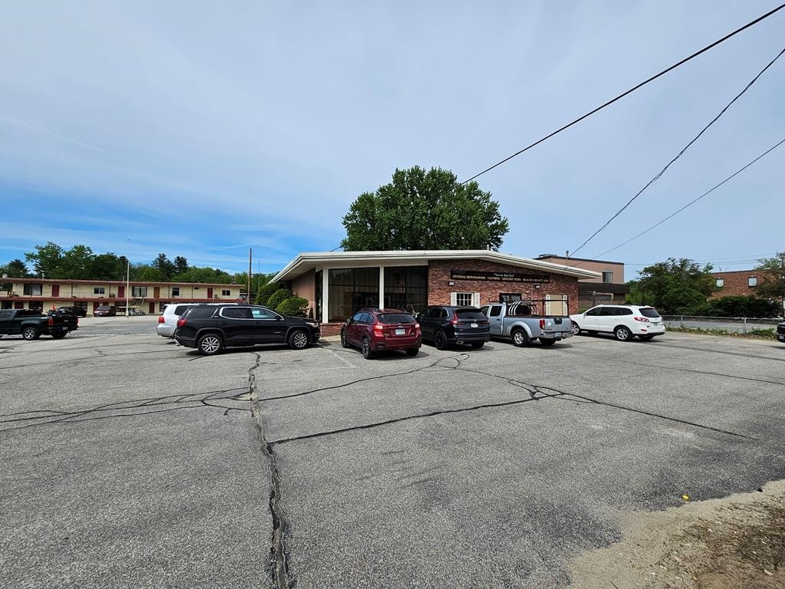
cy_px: 294
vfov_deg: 89.9
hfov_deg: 106.2
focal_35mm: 13
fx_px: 295
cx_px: 392
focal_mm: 2.2
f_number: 2.2
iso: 50
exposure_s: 1/3687
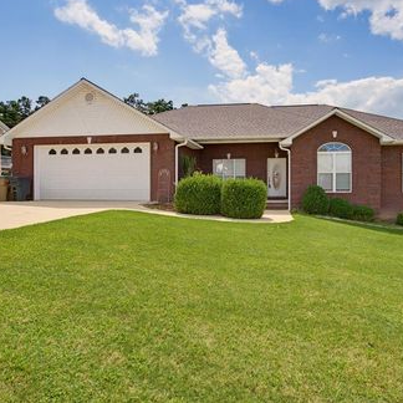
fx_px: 277
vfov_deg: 72.1
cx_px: 240
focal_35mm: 21
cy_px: 197
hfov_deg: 71.5
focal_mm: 16
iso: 250
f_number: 6.3
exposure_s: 1/500
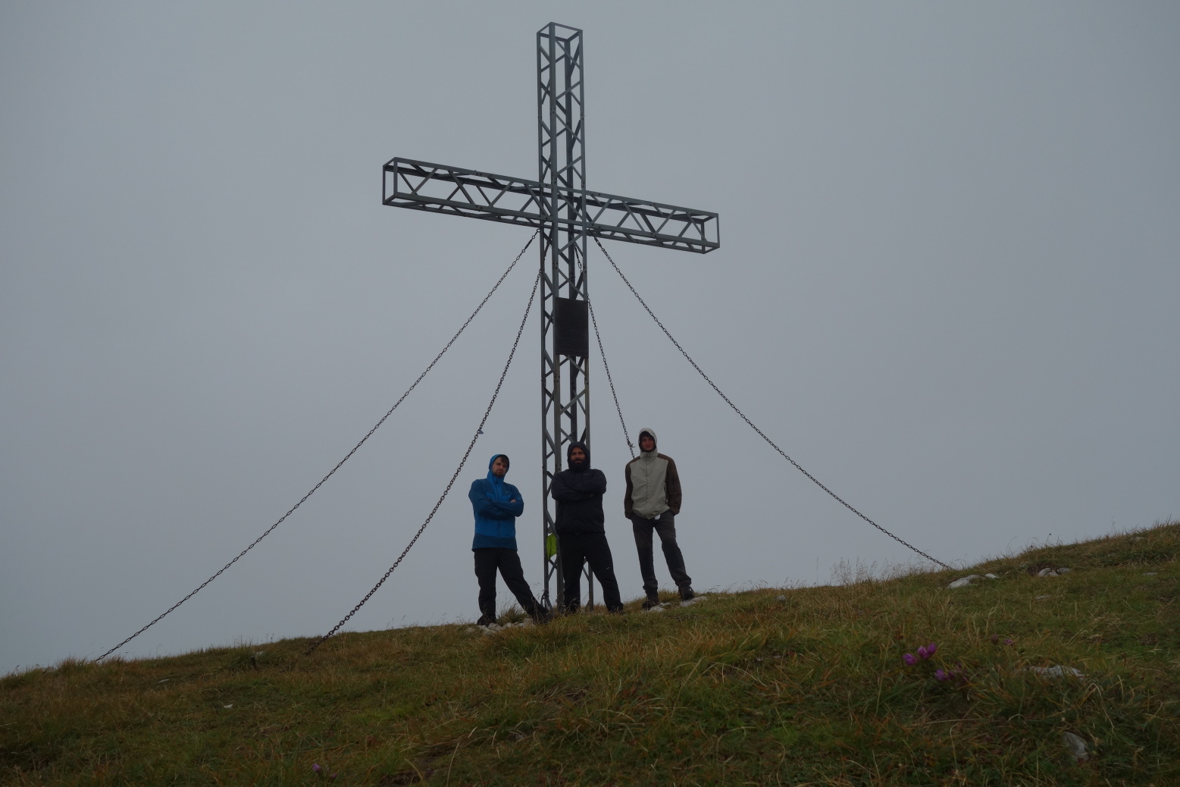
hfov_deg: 51.9
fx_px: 1213
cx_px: 594
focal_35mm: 37
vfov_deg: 35.9
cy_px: 395
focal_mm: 13.42
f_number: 5.6
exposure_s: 1/500
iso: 125
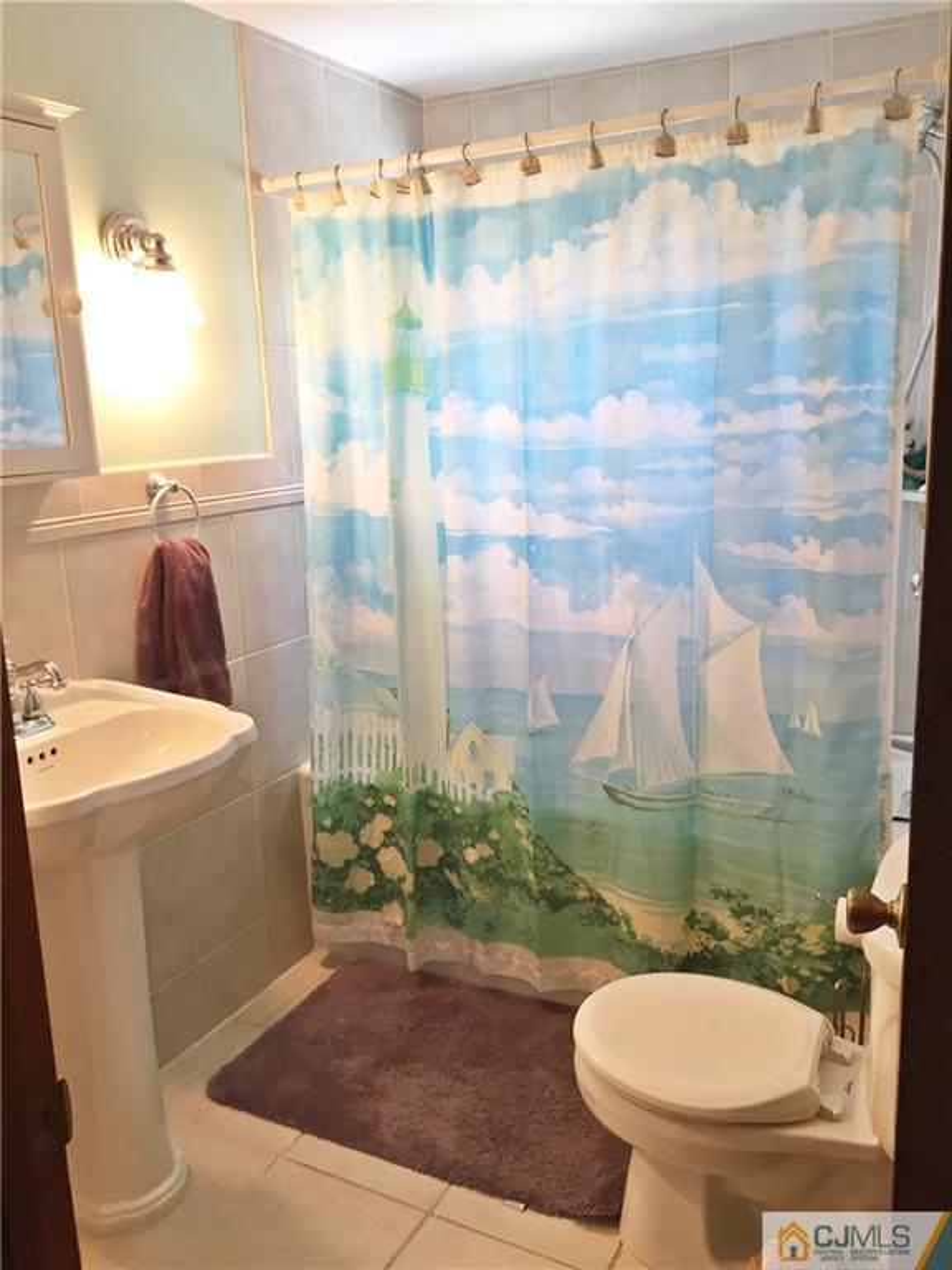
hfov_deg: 48.2
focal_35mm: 29
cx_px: 476
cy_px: 635
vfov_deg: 61.7
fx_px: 1063
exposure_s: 1/30
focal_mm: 4.15
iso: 64
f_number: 2.2
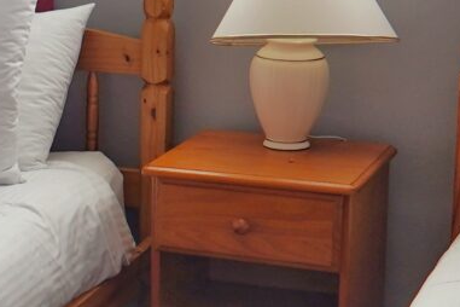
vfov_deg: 11.3
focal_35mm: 121
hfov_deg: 16.3
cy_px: 84
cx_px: -75
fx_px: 1546
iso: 100
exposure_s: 8
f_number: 5.6
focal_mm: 12
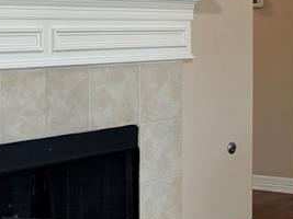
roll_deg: -2.5
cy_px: 55
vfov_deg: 16.0
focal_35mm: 92
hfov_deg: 18.5
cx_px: 457
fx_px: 778
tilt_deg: -0.8
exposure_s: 1/60
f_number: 1.78
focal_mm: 6.76
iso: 250
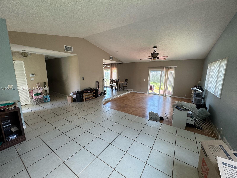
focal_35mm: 14
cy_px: 89
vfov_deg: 85.7
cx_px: 118
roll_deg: -0.2
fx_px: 96
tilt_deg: -10.1
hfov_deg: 102.1
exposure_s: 1/99
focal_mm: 2.22
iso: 100
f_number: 2.2
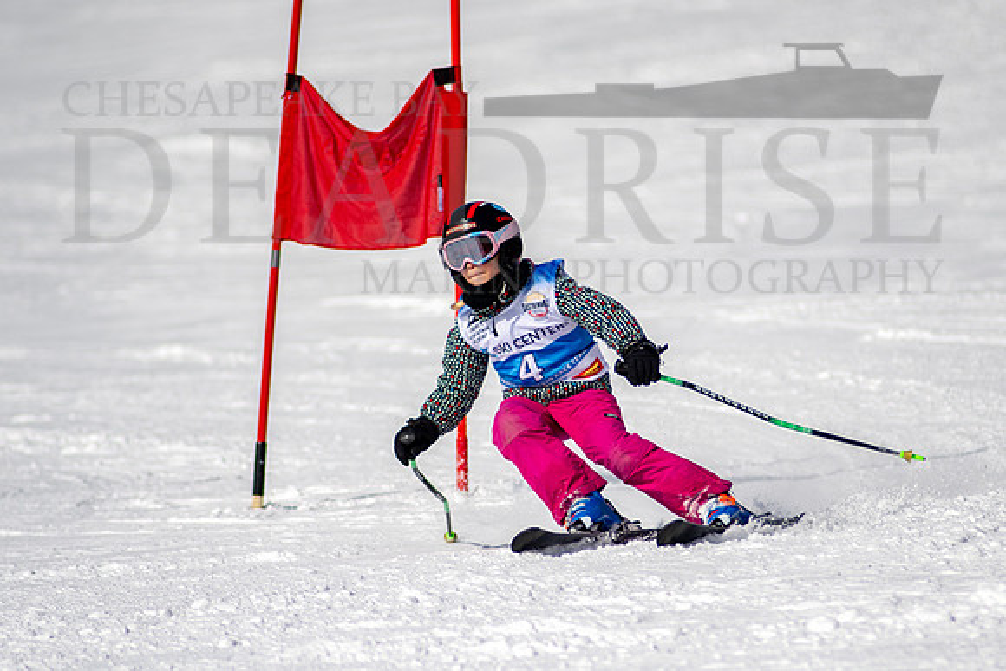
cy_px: 400
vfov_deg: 2.4
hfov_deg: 3.6
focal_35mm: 573
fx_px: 16019
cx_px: 564
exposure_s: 1/6400
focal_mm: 300
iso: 100
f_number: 2.8
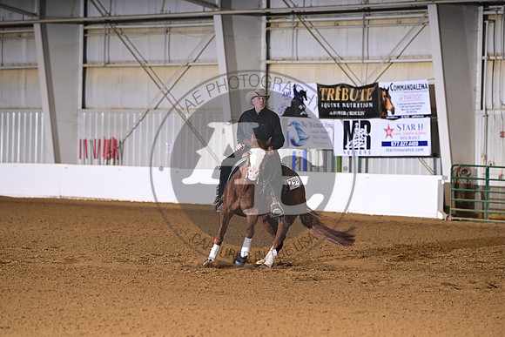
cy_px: 168
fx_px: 2806
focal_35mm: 200
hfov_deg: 10.3
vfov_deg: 6.9
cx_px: 252
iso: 2500
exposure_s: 1/200
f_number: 4.5
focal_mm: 200
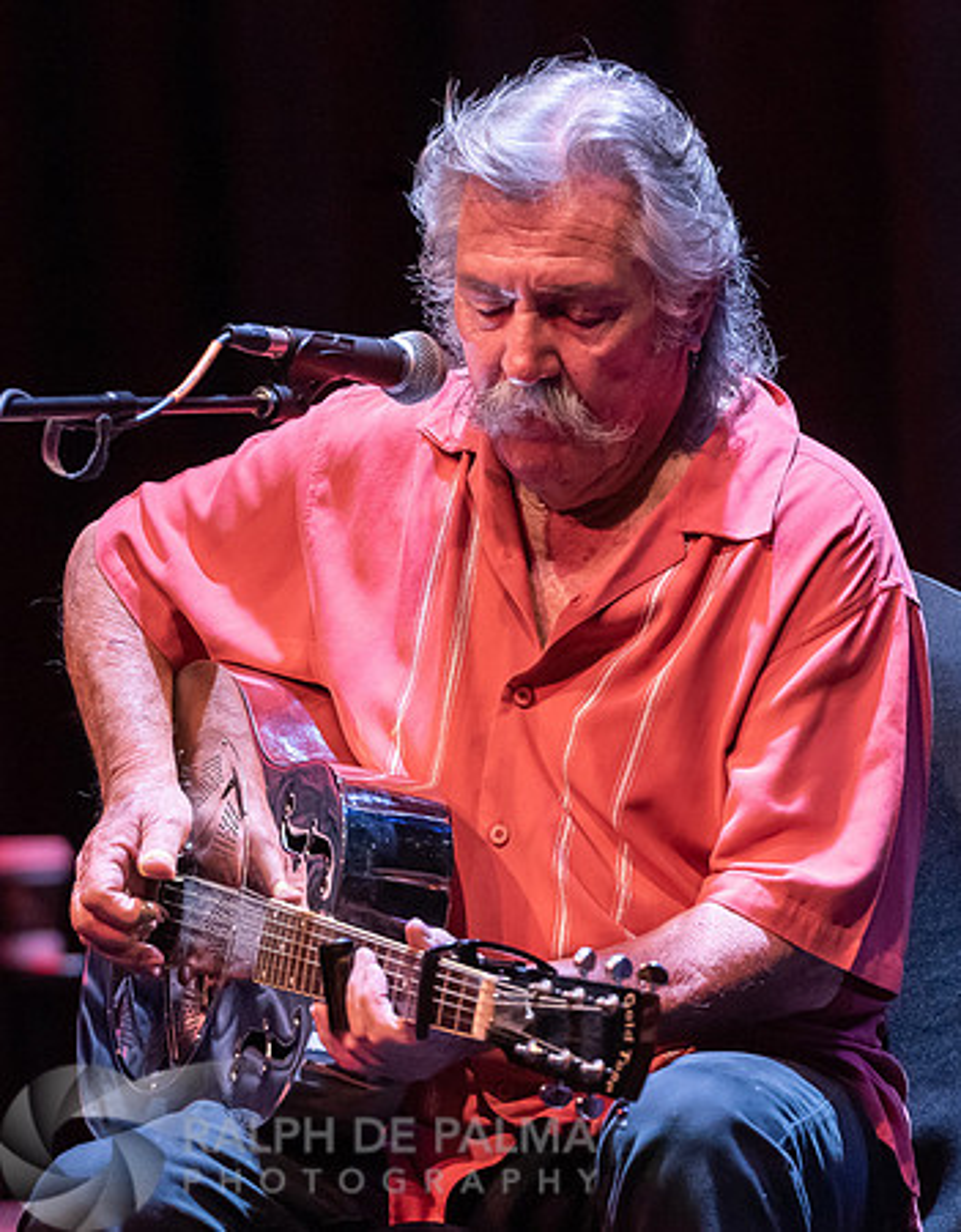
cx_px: 598
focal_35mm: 418
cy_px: 653
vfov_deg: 4.7
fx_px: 15081
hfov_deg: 3.6
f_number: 4
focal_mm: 200
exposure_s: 1/160
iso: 1600
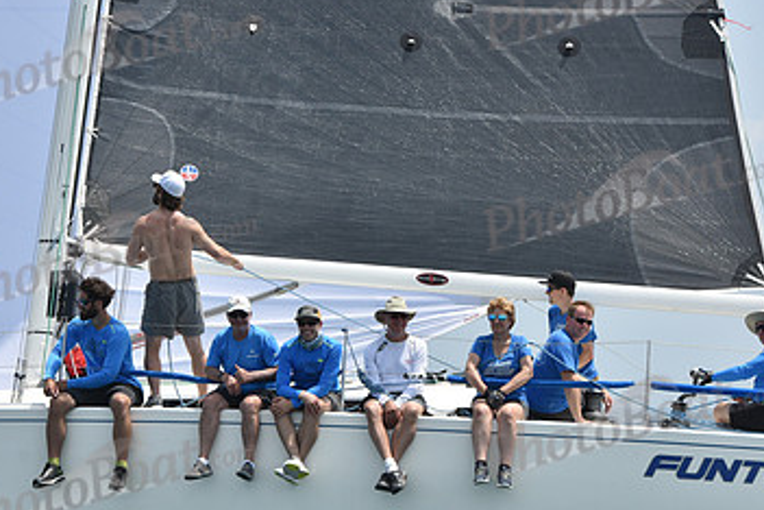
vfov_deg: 6.2
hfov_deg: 9.2
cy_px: 339
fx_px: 4732
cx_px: 372
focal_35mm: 223
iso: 250
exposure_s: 1/1250
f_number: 8
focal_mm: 135
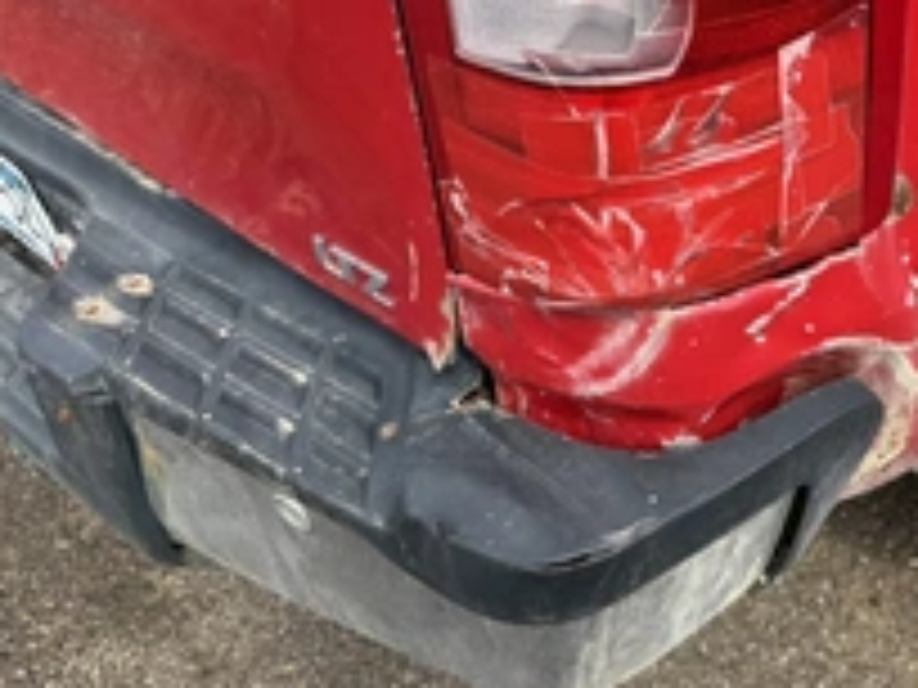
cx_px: 810
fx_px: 1246
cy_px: 153
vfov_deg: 30.2
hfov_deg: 38.0
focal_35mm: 47
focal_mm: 6.76
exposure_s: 1/1493
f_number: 1.78
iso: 80
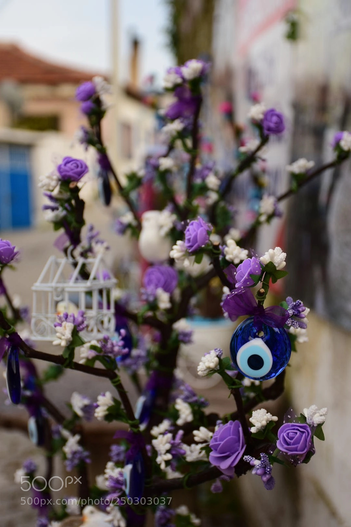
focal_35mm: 72
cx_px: 176
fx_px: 1053
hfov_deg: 18.9
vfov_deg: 28.1
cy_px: 264
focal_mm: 48
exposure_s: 1/400
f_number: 4.5
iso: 320
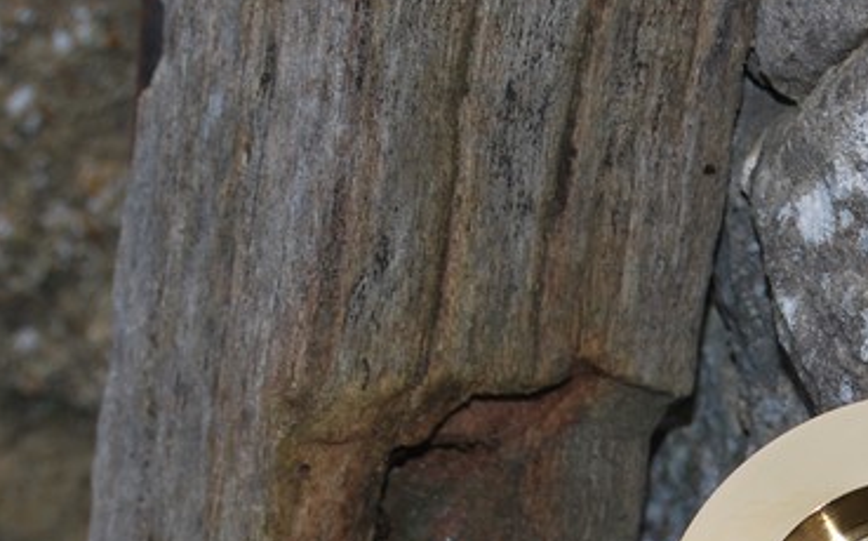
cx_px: 880
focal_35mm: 221
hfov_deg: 9.4
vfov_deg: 5.9
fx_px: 5224
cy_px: 589
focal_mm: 52
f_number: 7.1
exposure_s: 1/200
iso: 100
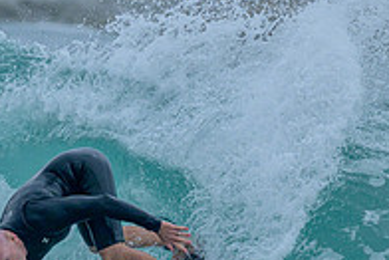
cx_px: 25
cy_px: 339
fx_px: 30591
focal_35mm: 2829
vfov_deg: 0.5
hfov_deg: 0.7
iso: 320
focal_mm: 800
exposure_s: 1/2500
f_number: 6.3
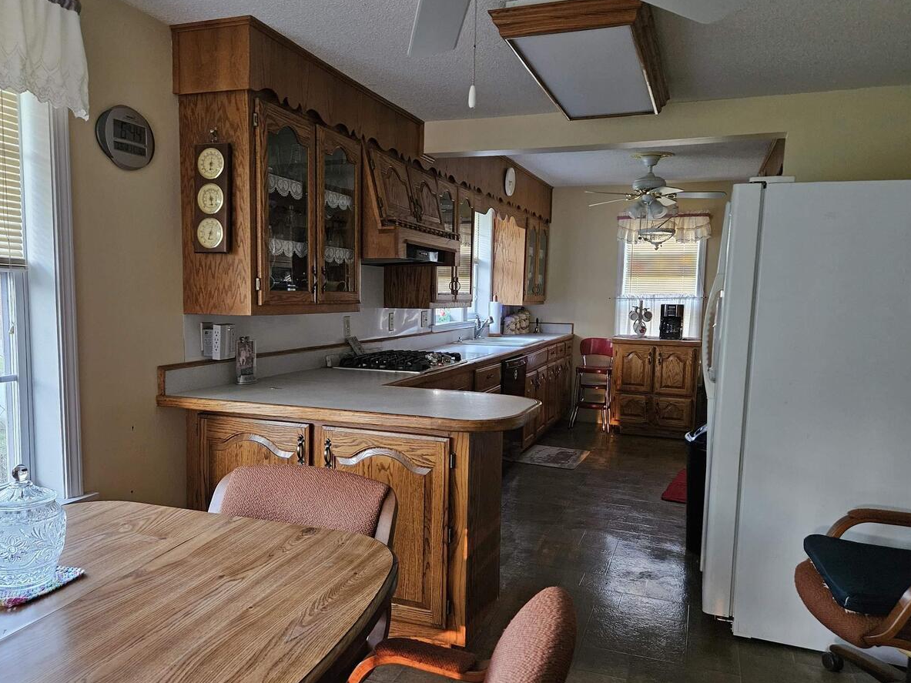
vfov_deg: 49.7
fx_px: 737
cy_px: 362
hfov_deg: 63.4
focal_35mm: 28
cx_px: 426
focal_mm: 5.4
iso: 640
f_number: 1.8
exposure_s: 1/40
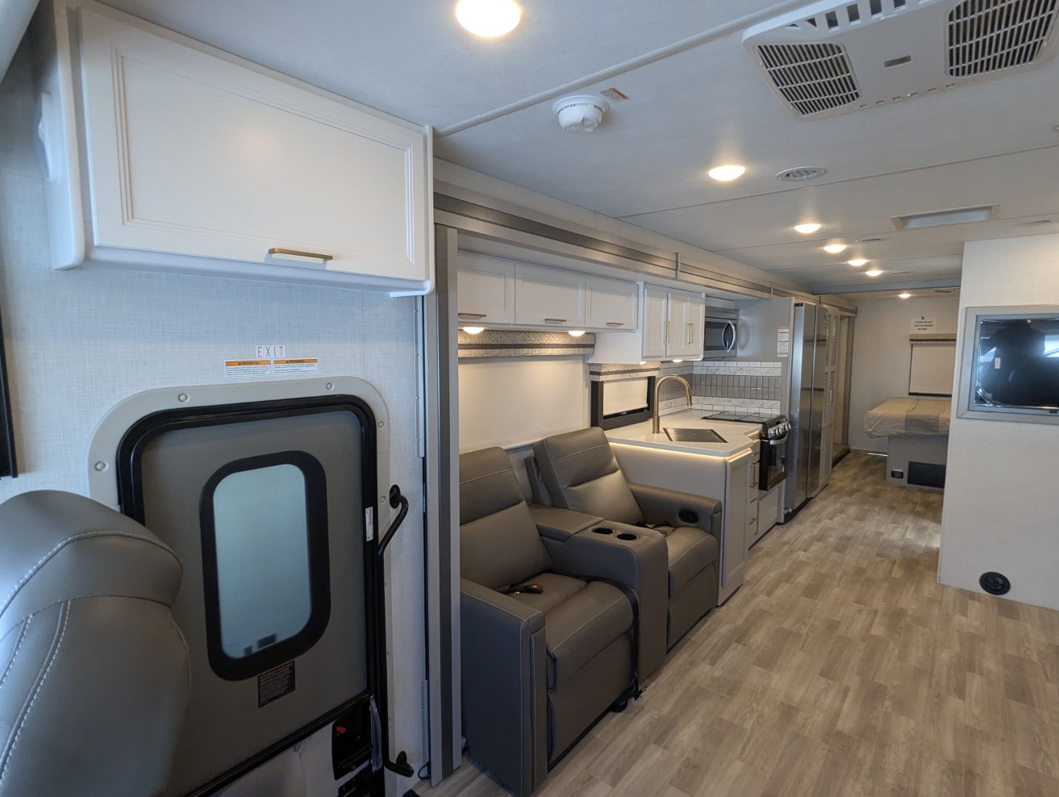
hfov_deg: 91.0
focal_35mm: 17
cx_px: 524
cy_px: 394
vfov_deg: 74.8
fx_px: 521
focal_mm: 2.35
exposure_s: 1/161
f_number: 2.2
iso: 264
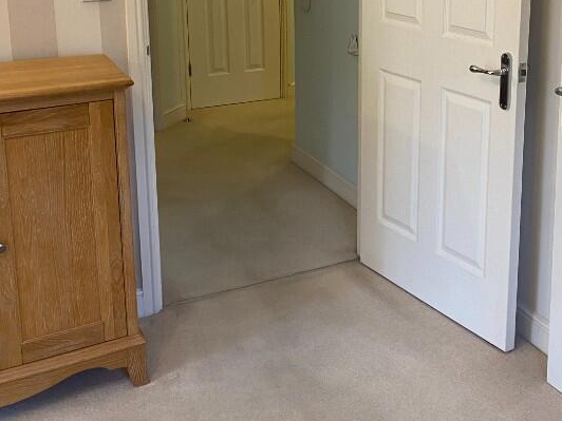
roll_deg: -0.7
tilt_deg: -13.1
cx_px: 405
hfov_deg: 37.5
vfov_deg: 28.2
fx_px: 812
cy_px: 56
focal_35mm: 50
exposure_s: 1/50
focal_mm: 4.25
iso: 80
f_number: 1.8
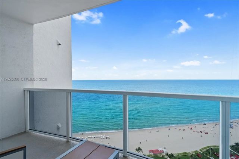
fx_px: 106
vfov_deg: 73.7
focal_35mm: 16
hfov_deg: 96.8
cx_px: 120
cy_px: 80
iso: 500
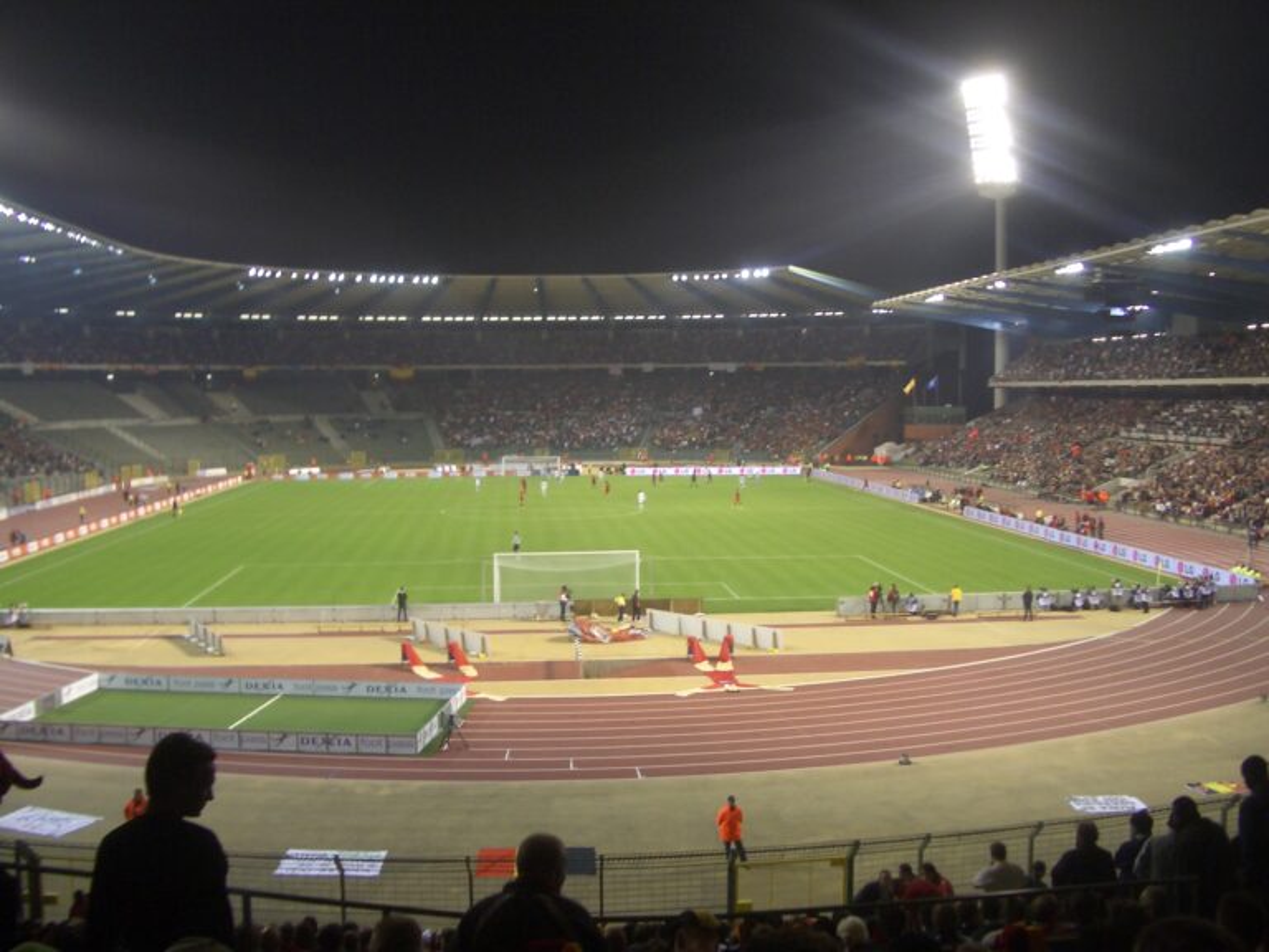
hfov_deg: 52.6
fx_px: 1283
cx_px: 634
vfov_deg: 40.7
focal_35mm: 35
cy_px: 476
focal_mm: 5.8
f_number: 2.6
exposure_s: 1/60
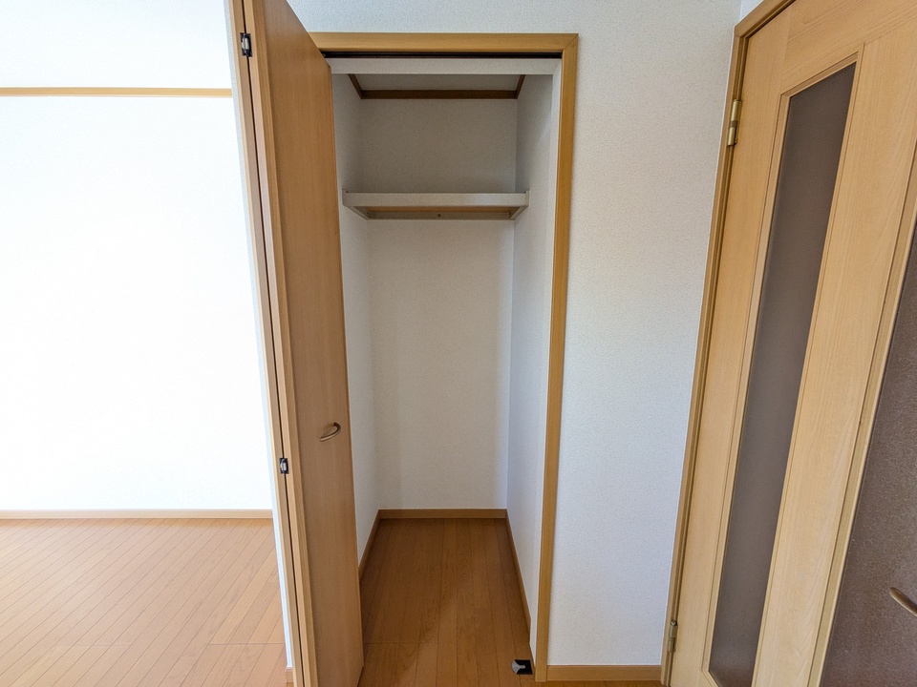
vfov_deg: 85.7
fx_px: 371
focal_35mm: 14
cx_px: 458
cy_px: 344
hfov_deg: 102.1
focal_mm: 1.83
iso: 81
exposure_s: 1/50
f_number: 2.2
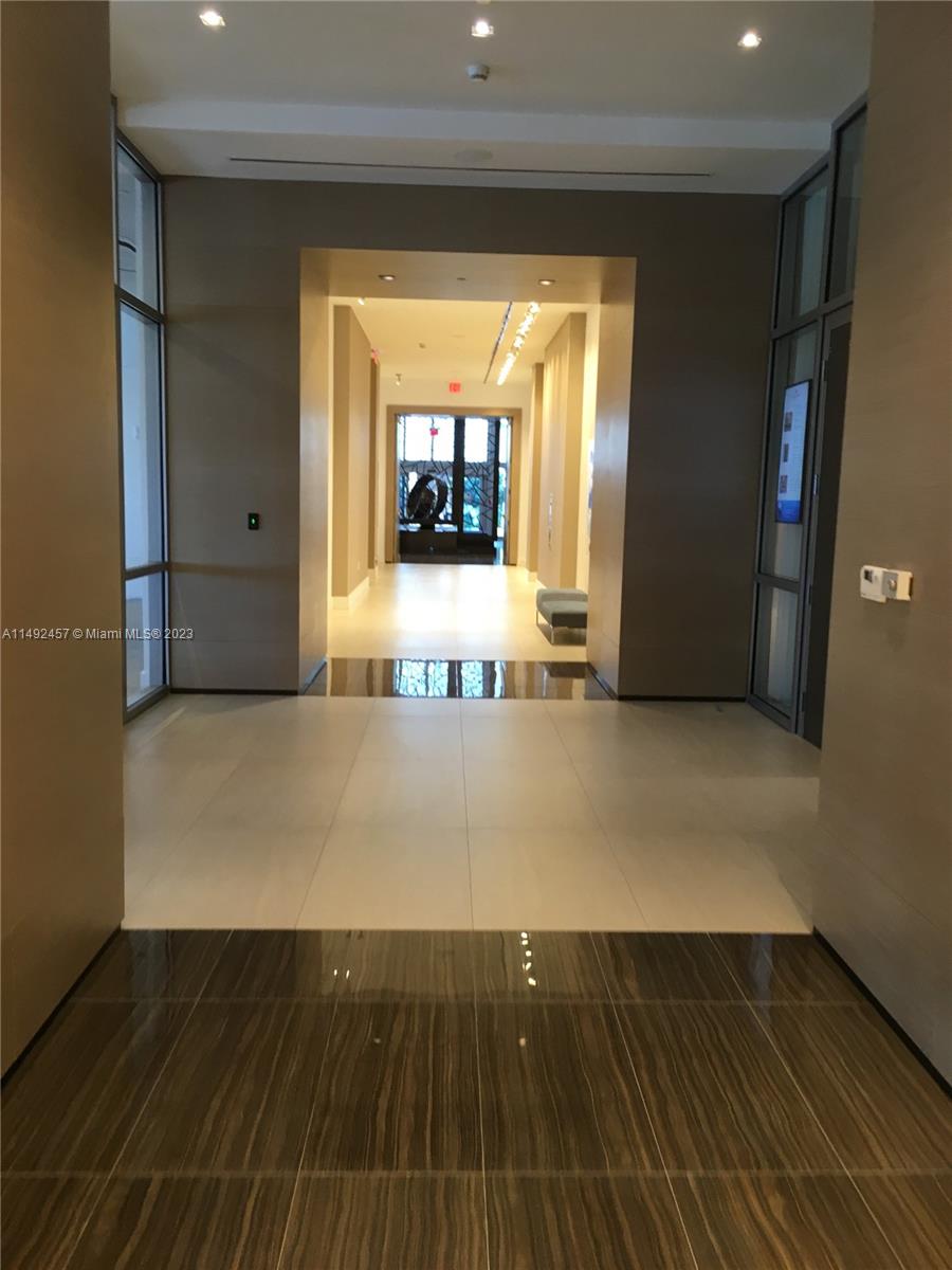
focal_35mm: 29
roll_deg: +1.3
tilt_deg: -8.1
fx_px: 1063
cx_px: 476
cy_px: 635
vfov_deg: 61.7
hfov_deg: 48.2
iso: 64
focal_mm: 4.15
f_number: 2.2
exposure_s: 1/30
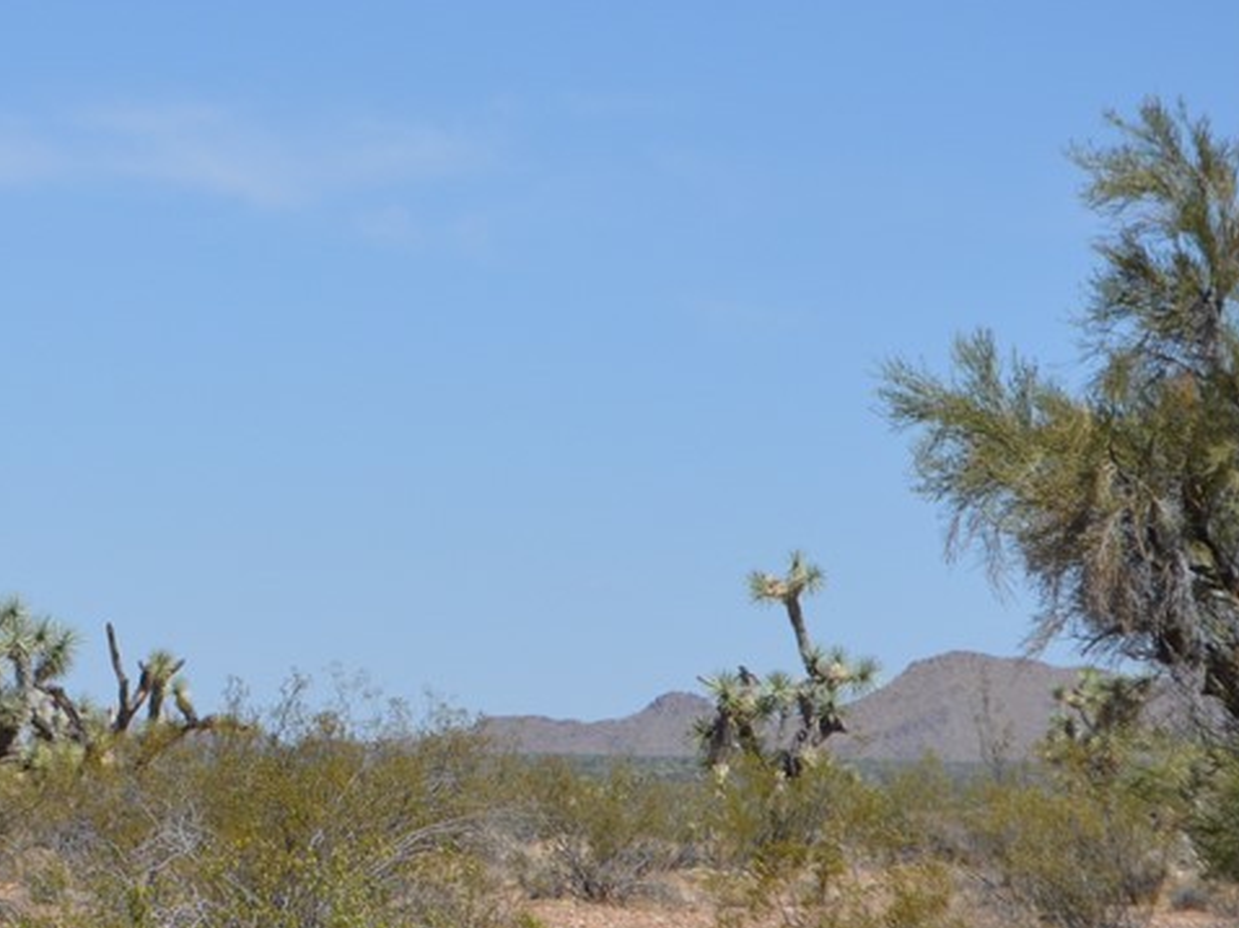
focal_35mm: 180
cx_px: 275
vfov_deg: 8.2
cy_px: 534
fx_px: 6443
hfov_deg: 11.0
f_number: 7.1
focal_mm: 55
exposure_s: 1/2000
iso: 400
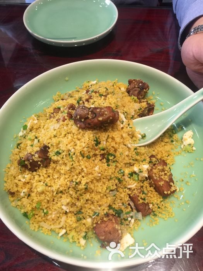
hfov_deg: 48.2
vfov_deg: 61.7
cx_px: 102
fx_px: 227
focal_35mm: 29
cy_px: 136
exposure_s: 1/33
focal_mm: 4.15
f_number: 2.2
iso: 64
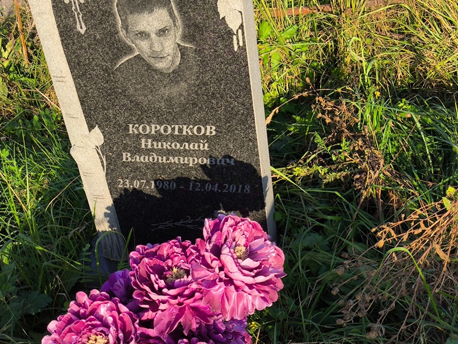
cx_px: 229
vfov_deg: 29.1
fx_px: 662
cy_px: 172
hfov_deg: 38.2
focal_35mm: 50
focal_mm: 4.71
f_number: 1.7
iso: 50
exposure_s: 1/754
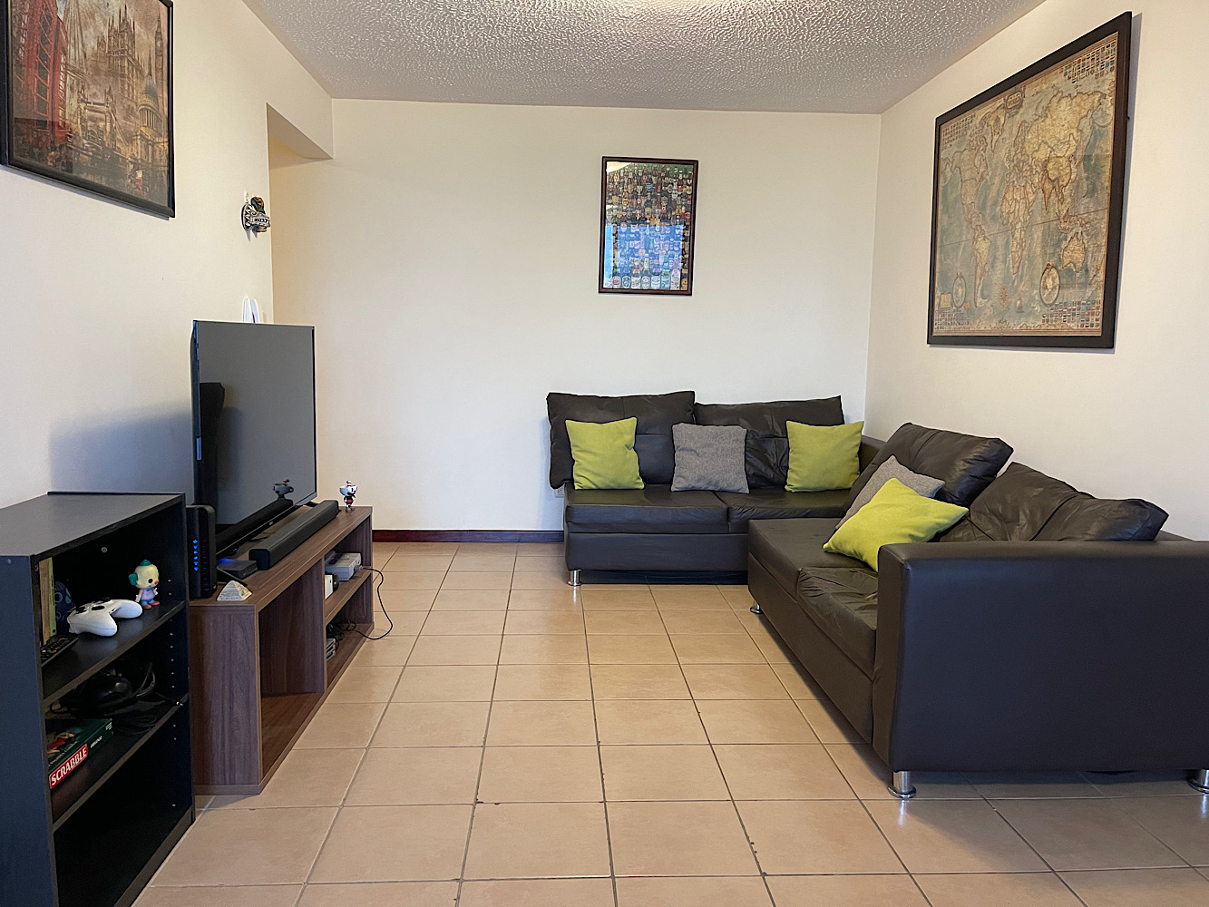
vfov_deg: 53.1
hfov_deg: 67.3
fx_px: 908
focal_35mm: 26
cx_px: 604
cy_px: 454
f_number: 1.6
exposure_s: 1/60
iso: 320
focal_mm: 5.1
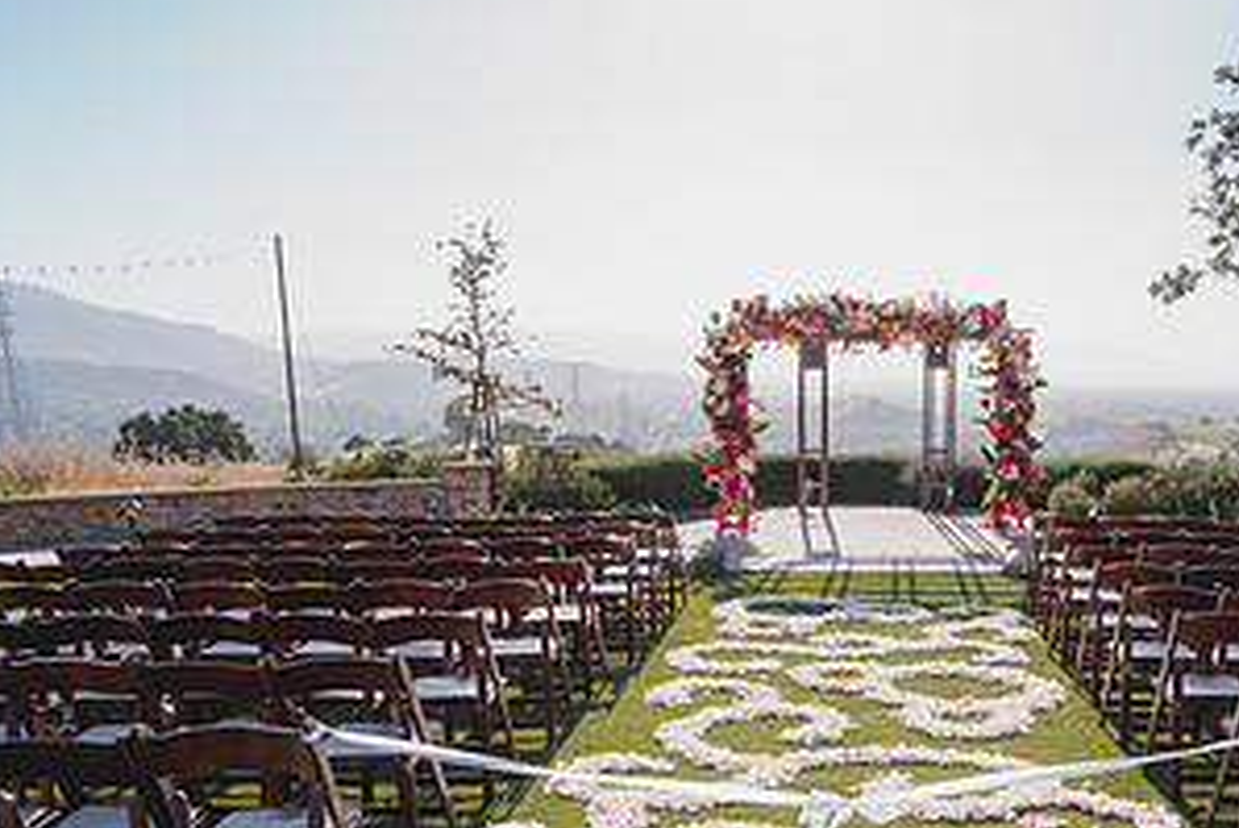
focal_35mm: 35
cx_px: 823
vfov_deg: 35.7
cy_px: 739
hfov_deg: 53.4
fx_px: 1205
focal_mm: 18
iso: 125
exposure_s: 1/125
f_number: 6.3
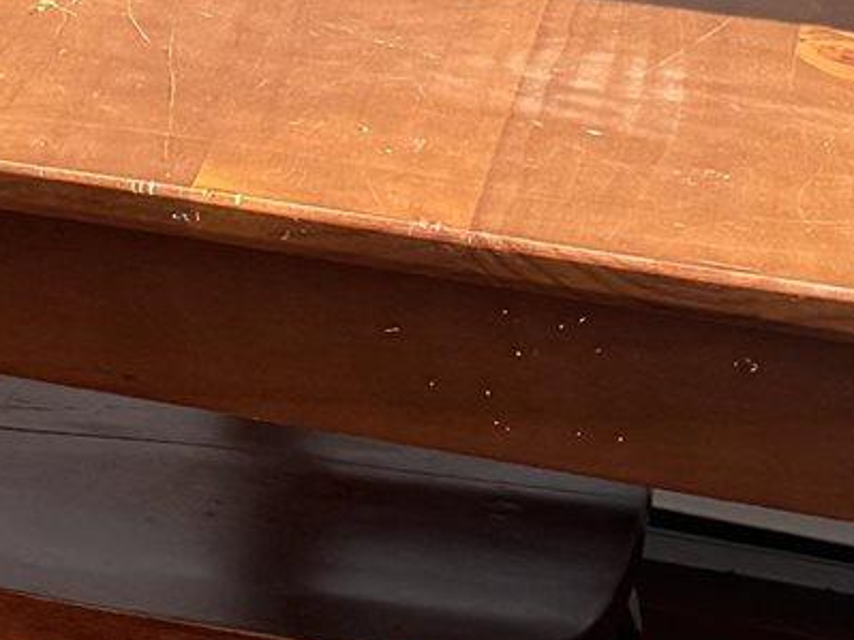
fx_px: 4563
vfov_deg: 6.7
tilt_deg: +3.5
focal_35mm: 185
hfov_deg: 9.1
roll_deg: +0.0
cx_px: -1528
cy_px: -1729
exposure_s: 1/582
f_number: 1.78
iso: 80
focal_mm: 6.76
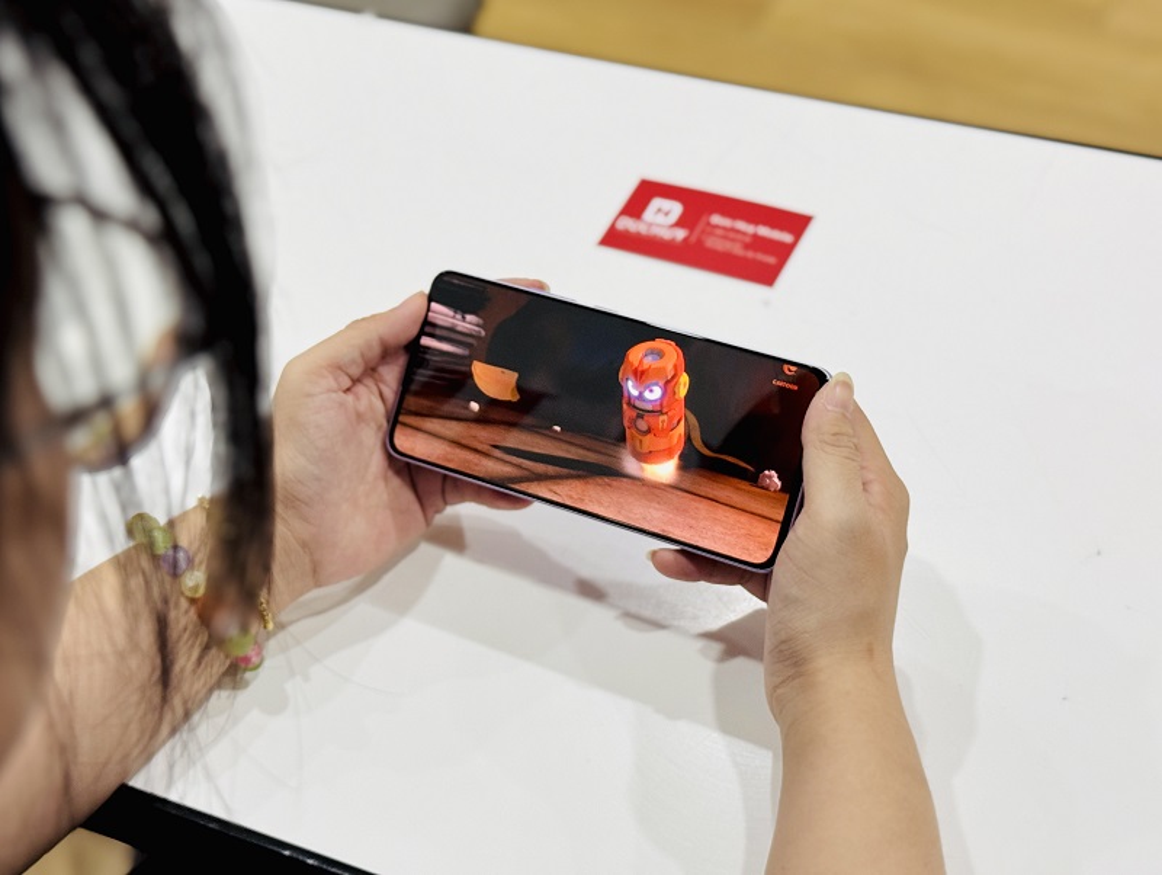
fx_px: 1613
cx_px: 581
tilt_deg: -46.4
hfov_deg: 39.6
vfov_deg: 30.3
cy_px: 438
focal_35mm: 48
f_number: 1.78
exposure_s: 1/60
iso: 125
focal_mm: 6.76
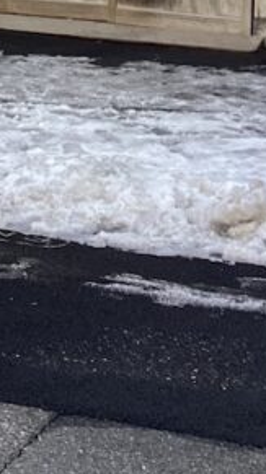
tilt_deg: -0.2
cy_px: -222
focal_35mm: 119
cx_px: -52
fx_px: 1497
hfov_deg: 10.0
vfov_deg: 16.5
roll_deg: +0.3
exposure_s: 1/265
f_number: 2.4
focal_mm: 3.3
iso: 25
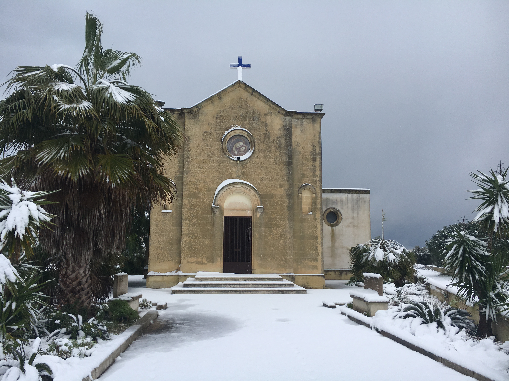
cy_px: 190
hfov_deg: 61.7
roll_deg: -1.0
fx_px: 426
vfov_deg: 48.2
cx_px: 254
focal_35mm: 29
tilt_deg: +9.6
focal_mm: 4.15
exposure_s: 1/999
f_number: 2.2
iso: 25
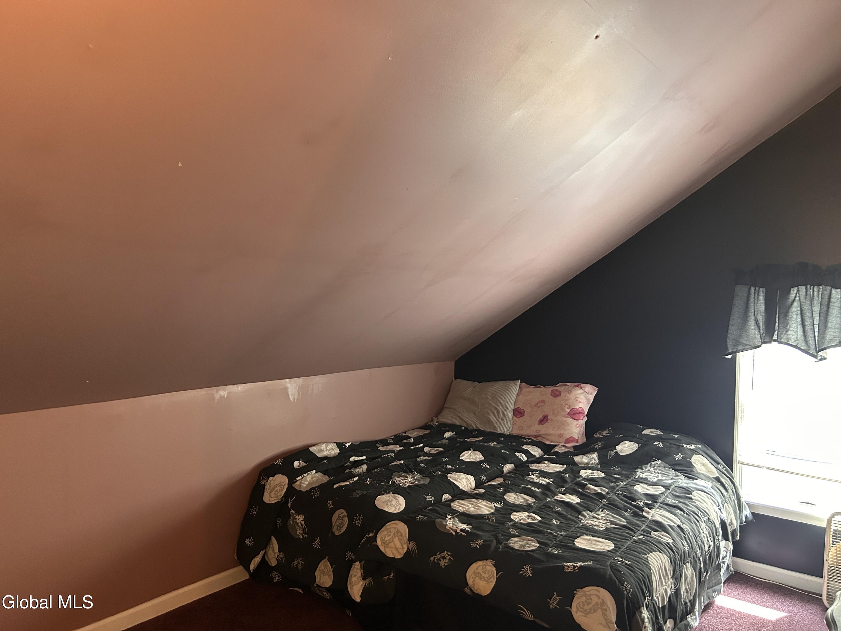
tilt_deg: -1.4
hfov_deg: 67.3
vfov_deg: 53.1
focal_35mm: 26
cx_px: 420
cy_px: 316
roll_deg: -1.2
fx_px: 632
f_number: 1.5
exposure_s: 1/60
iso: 400
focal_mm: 5.7
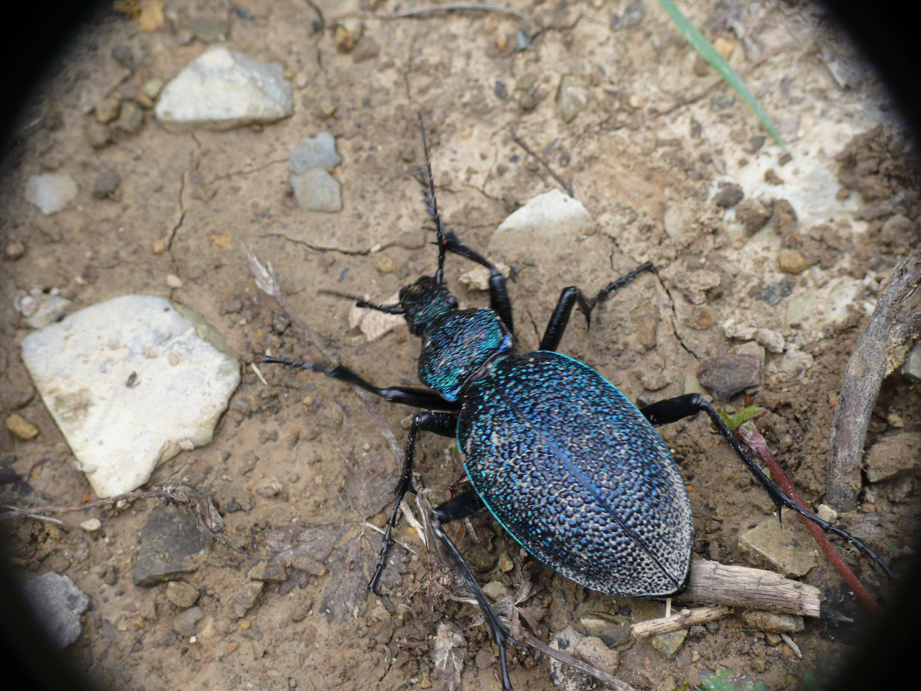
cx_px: 460
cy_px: 346
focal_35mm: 64
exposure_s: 1/160
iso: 200
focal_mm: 13.6
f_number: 4
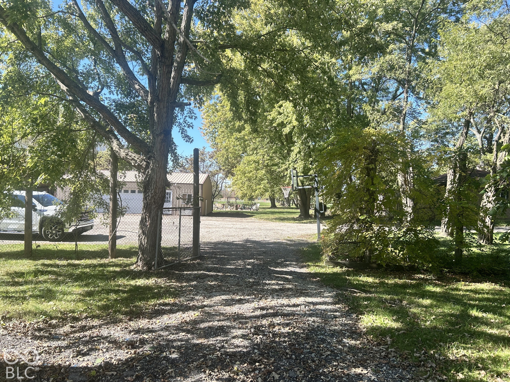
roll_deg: -2.0
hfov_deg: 67.3
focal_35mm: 26
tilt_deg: +0.2
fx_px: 383
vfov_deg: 53.1
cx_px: 255
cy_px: 191
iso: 50
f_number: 1.5
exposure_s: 1/991
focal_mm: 5.7
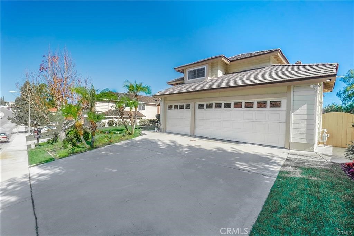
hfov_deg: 100.4
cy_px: 118
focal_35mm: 15
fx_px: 148
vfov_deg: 77.3
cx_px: 177
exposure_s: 1/250
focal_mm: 10
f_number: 9
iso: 100
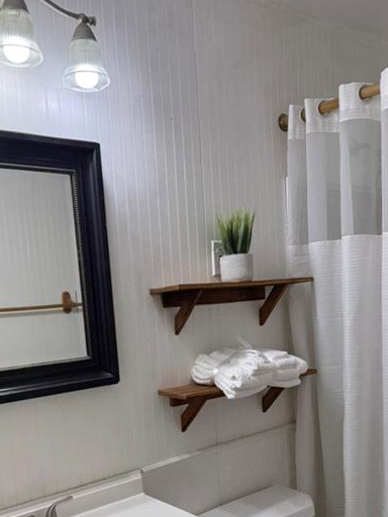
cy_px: 358
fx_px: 538
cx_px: 159
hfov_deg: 39.5
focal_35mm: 36
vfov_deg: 50.1
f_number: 1.78
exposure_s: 1/224
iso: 125
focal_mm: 6.76
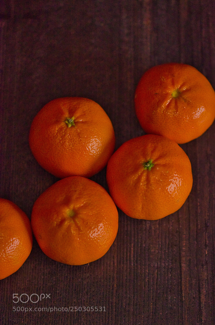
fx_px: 1418
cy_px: 162
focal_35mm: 158
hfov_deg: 8.7
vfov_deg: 13.1
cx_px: 108
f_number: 3.5
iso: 800
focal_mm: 105
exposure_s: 1/2000
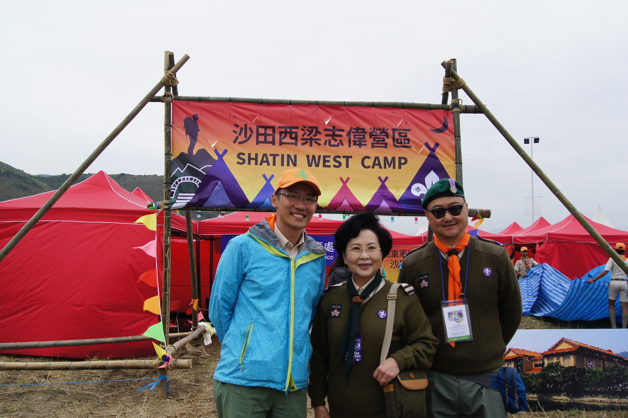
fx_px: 680
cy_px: 209
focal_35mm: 39
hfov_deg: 49.6
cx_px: 314
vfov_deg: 34.2
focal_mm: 26
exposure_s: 1/60
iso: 100
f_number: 10
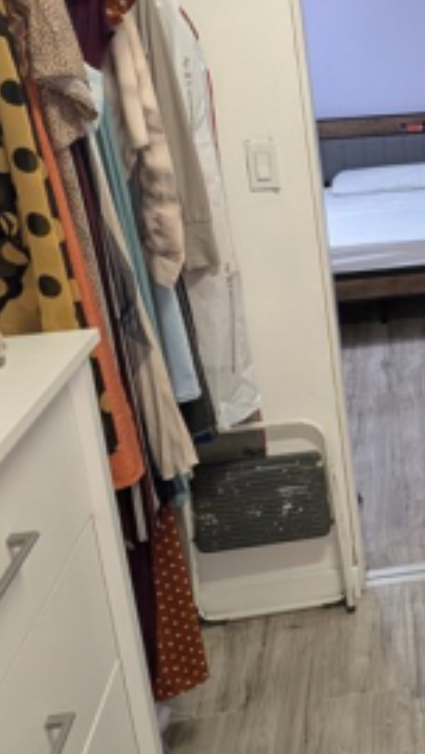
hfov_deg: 24.2
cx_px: 554
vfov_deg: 47.0
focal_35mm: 43
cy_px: 295
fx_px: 861
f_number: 2.2
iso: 357
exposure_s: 1/30
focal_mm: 2.22
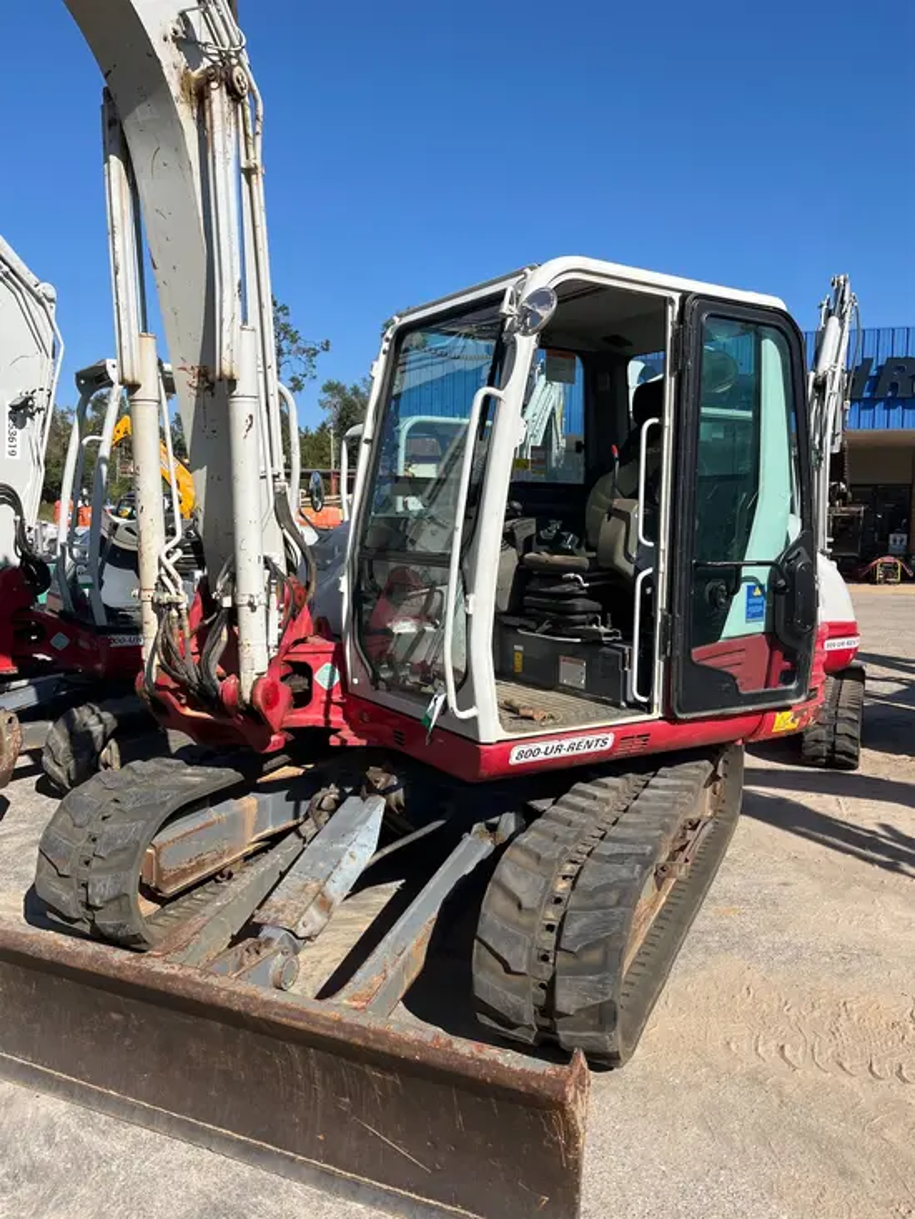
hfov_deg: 53.1
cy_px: 610
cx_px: 458
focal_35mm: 26
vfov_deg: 67.3
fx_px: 916
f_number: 1.6
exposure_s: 1/3413
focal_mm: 5.1
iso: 50
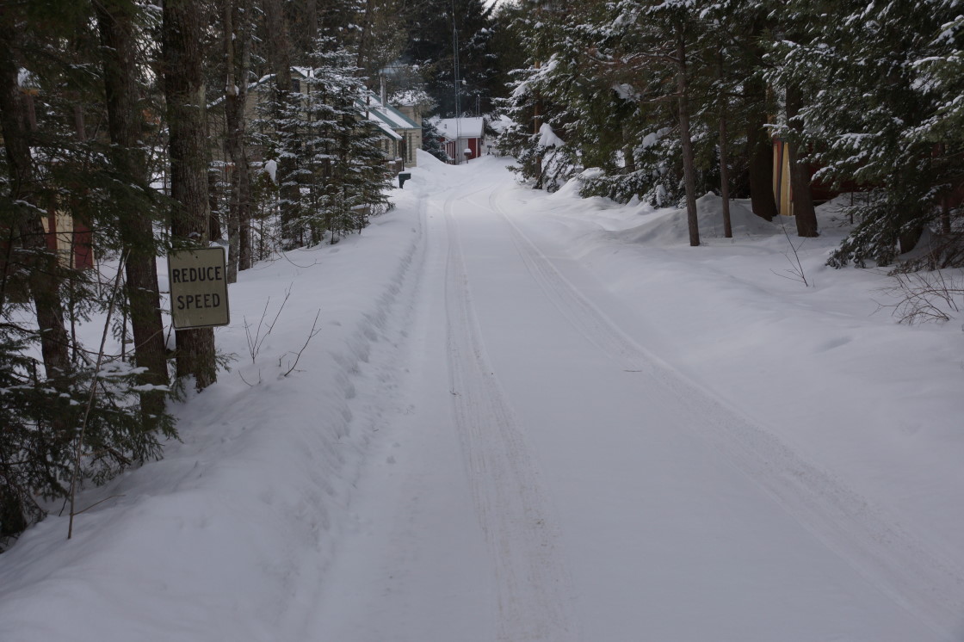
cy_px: 321
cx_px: 482
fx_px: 1405
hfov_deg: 37.9
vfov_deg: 25.7
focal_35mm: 52
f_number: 8
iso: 100
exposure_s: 1/250
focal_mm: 35
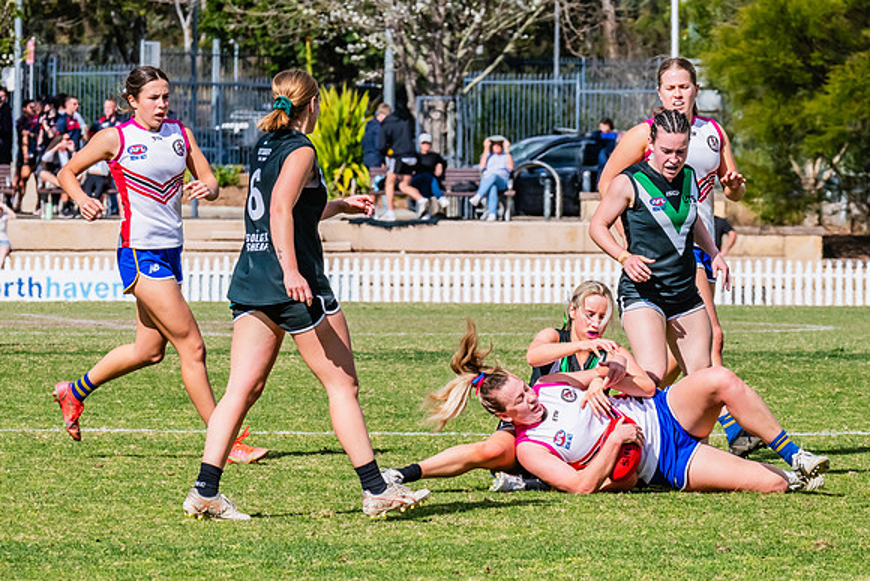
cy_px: 383
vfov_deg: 3.3
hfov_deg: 4.9
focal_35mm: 419
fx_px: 10123
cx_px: 566
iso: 800
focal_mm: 250
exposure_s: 1/1250
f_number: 14
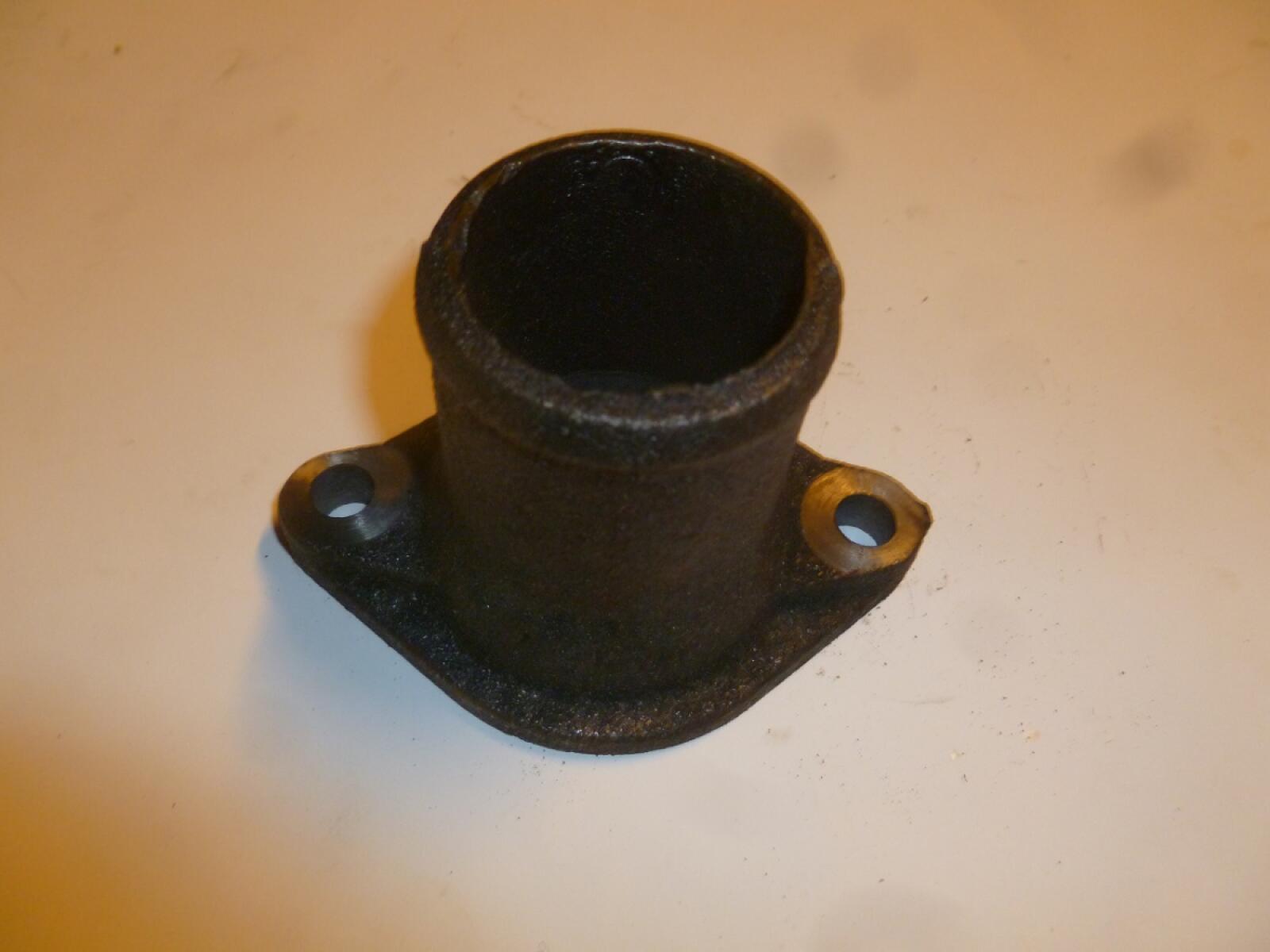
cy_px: 476
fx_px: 1027
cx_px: 635
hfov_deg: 63.4
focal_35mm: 28
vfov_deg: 49.7
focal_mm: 5
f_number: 3.3
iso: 250
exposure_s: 1/30
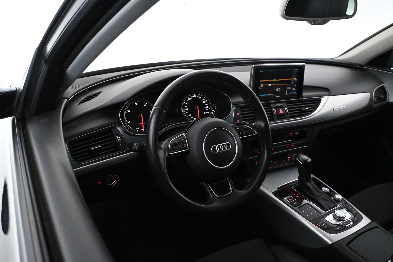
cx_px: 196
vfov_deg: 44.6
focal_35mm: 29
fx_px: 319
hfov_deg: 63.2
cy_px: 131
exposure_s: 1/60
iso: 4500
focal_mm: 19.5
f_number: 3.8
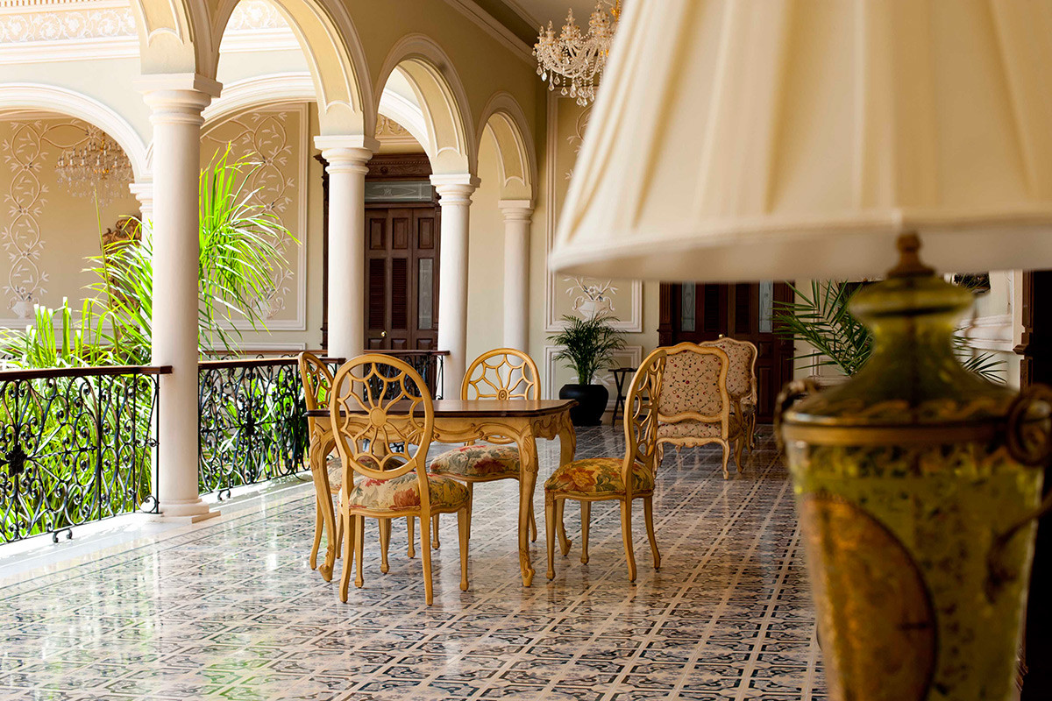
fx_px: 1461
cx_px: 526
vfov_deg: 27.0
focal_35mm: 50
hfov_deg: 39.6
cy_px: 350
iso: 200
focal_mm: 50
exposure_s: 1/80
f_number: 8
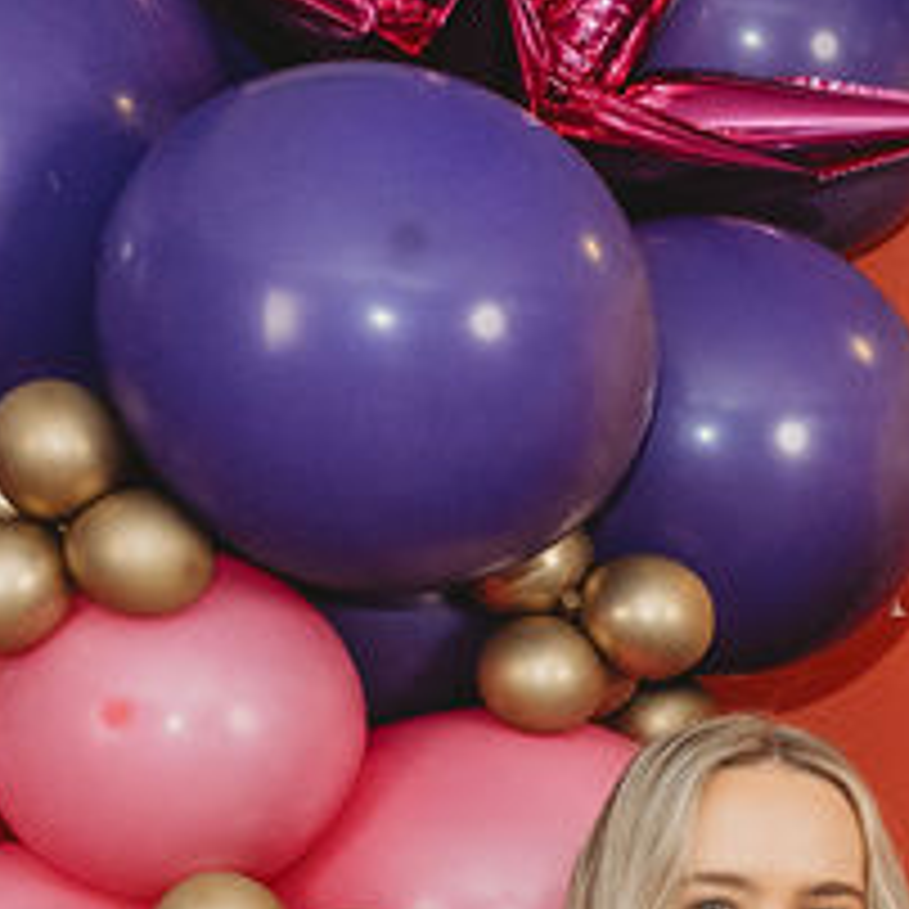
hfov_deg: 10.5
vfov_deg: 11.7
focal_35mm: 145
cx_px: 2126
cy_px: 1210
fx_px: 4308
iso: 1600
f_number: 4.5
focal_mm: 29
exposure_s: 1/200
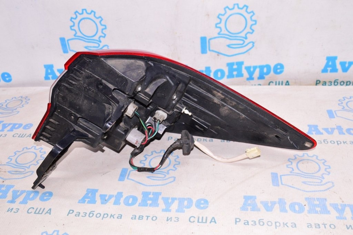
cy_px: 118
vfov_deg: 34.2
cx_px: 176
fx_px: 382
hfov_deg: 49.6
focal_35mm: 39
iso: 1600
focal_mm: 26
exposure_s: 1/125
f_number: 8
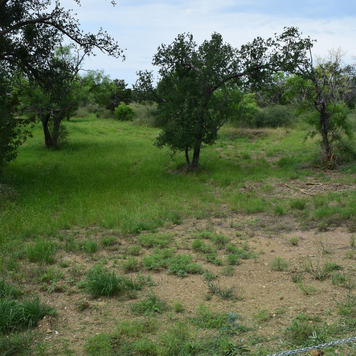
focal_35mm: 39
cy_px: 176
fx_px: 454
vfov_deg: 42.8
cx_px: 162
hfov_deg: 42.8
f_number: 11
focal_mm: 20
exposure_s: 1/400
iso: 400
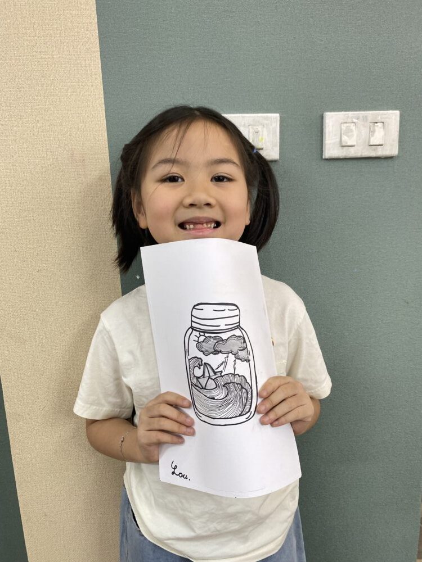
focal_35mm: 26
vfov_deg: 67.3
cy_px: 281
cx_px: 211
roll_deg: +2.2
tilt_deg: -10.1
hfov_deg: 53.1
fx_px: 423
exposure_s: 1/100
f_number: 1.8
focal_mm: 4.25
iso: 125
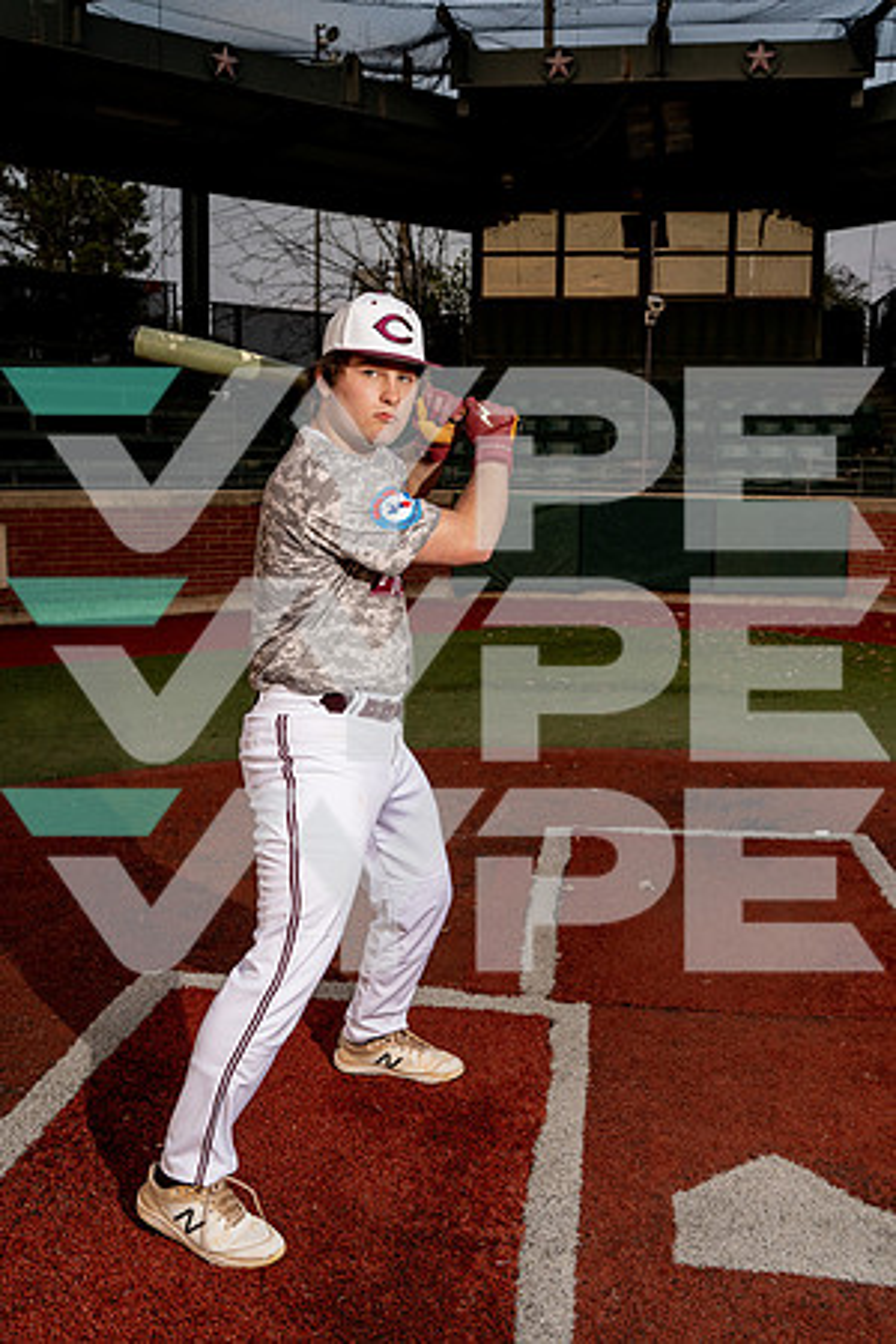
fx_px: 1307
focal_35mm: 35
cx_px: 448
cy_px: 672
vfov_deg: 54.4
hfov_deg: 37.9
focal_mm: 35
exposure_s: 1/250
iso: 500
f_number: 6.3
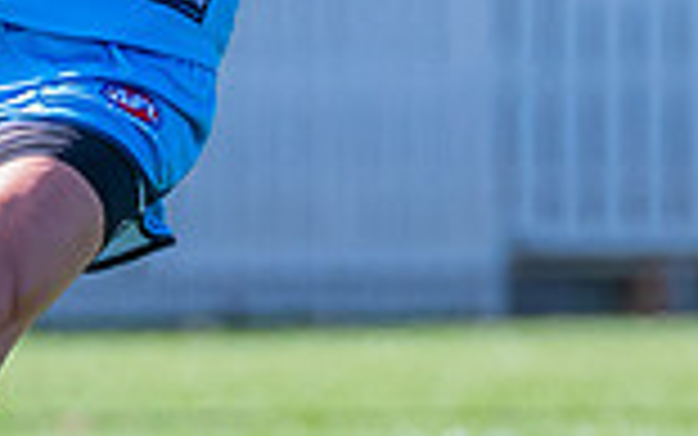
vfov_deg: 0.4
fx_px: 56195
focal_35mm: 2953
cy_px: -282
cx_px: 110
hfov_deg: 0.7
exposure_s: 1/1250
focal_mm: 420
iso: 800
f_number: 7.1
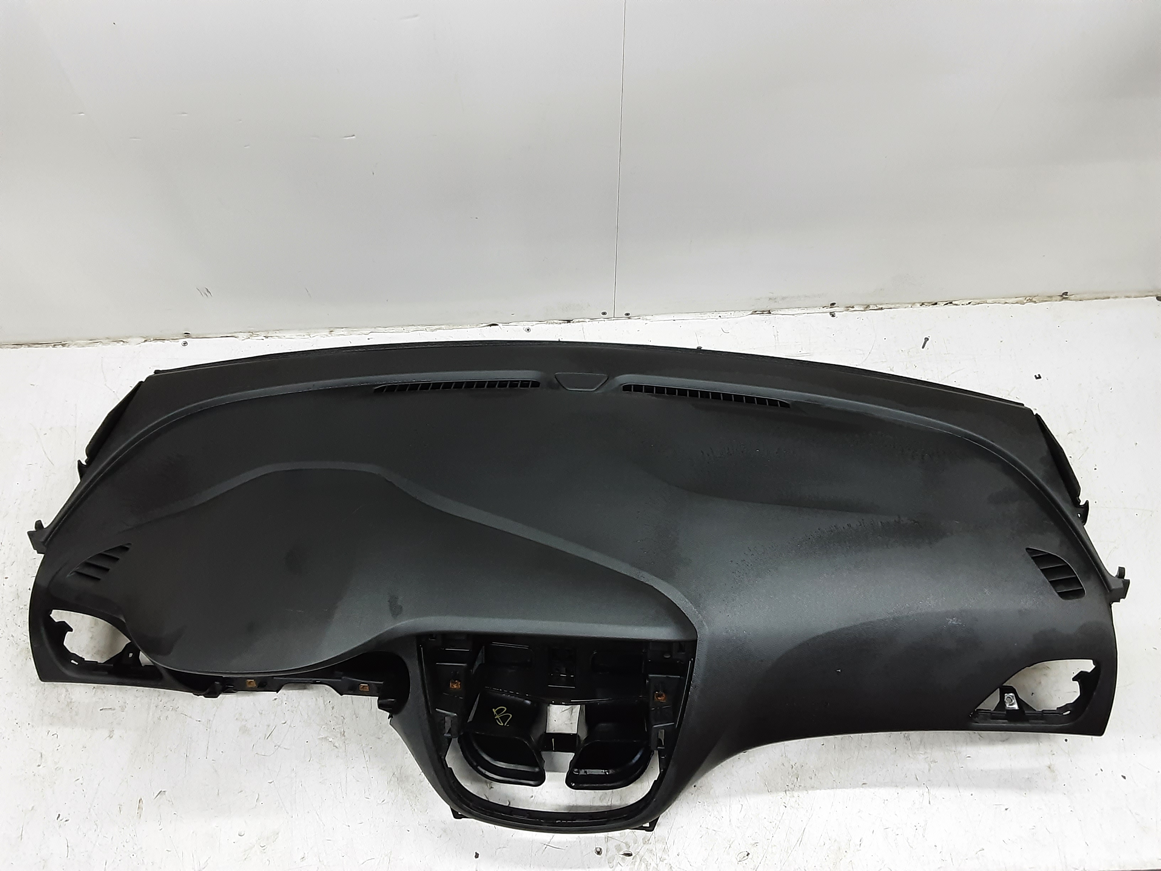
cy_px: 436
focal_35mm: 27
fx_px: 906
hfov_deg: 65.3
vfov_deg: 51.4
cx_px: 580
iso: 160
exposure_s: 1/25
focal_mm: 2.91
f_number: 1.9
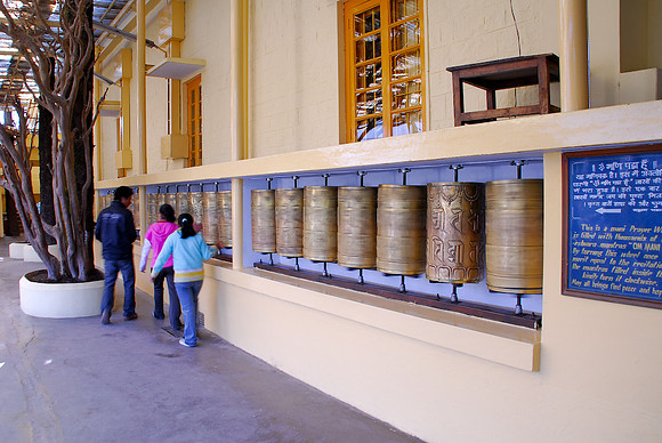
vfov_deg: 43.7
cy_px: 222
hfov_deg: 61.9
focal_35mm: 30
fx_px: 552
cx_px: 331
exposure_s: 1/15
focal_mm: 20
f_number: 7.1
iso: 100
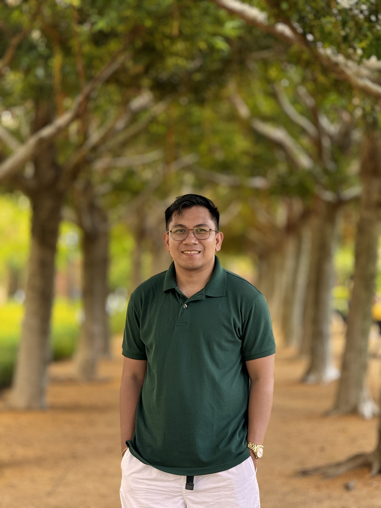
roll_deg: -0.6
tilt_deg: +1.9
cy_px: 254
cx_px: 190
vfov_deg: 16.4
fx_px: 1761
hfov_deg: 12.3
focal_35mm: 120
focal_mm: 15.66
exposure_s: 1/99
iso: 100
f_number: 2.8
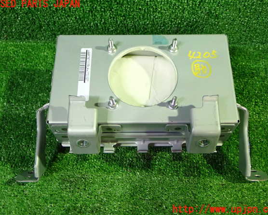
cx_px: 137
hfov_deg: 45.8
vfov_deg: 37.3
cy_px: 107
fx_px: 317
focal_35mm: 40
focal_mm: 6.83
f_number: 2.7
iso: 640
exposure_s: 1/40
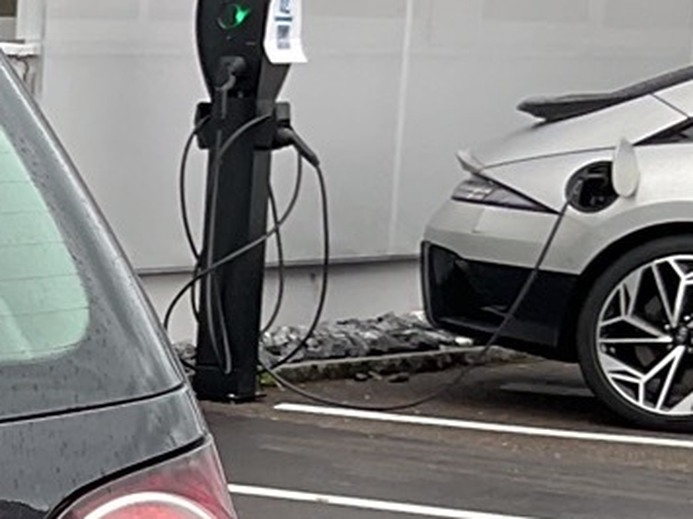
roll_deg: -0.7
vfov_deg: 8.9
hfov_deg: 10.9
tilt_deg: -10.0
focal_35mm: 164
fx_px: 3283
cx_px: -746
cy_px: 708
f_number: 1.8
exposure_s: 1/124
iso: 16
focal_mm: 3
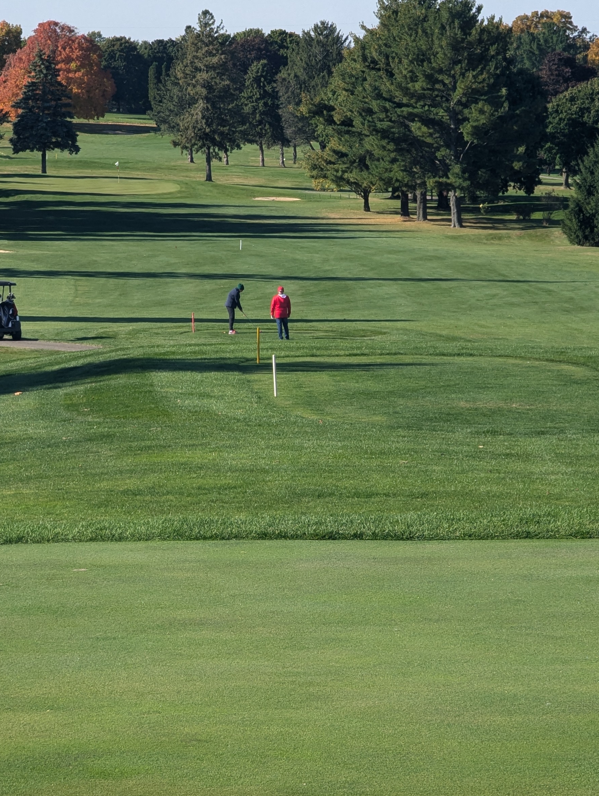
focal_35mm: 184
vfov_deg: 10.7
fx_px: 4234
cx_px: 269
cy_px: 412
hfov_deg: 8.1
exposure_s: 1/338
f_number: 3.5
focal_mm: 19
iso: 38
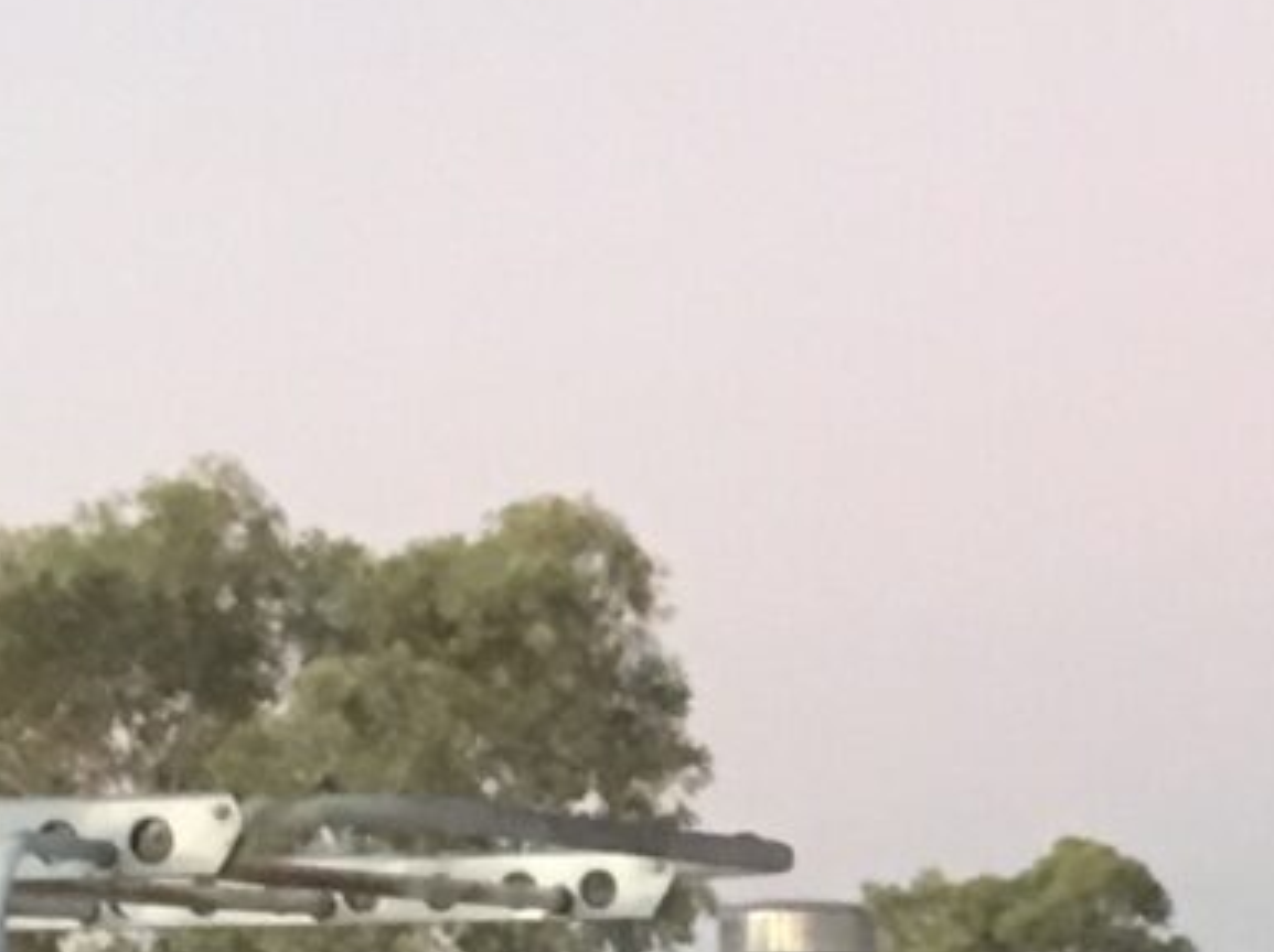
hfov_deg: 10.1
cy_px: 1428
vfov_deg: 7.5
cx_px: 1615
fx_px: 7096
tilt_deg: -0.7
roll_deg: +1.9
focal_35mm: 193
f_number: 2.2
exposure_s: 1/33
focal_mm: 4.15
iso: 160
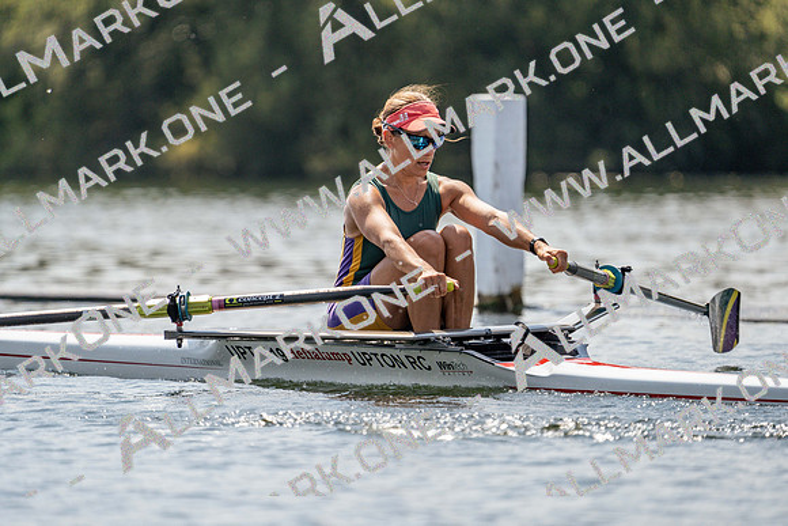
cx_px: 394
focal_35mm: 506
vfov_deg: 2.7
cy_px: 263
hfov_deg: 4.1
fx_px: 11078
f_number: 6.3
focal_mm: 506
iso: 200
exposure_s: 1/1600
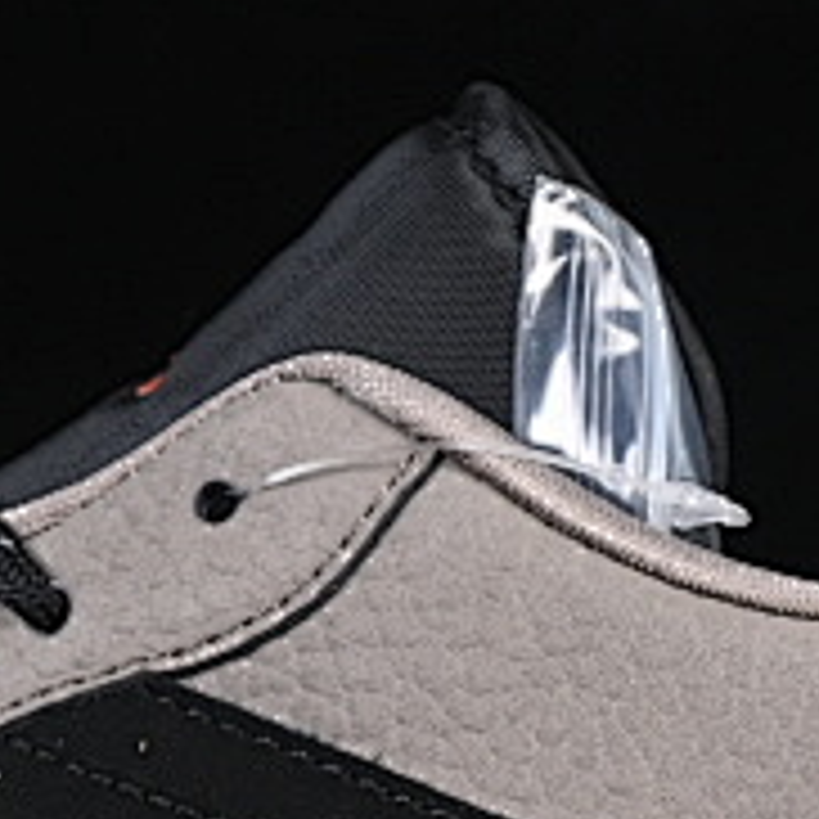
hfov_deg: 4.6
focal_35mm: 378
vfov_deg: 4.6
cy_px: 738
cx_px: -94
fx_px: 10118
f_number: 6.3
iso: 160
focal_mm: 50
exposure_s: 1/60
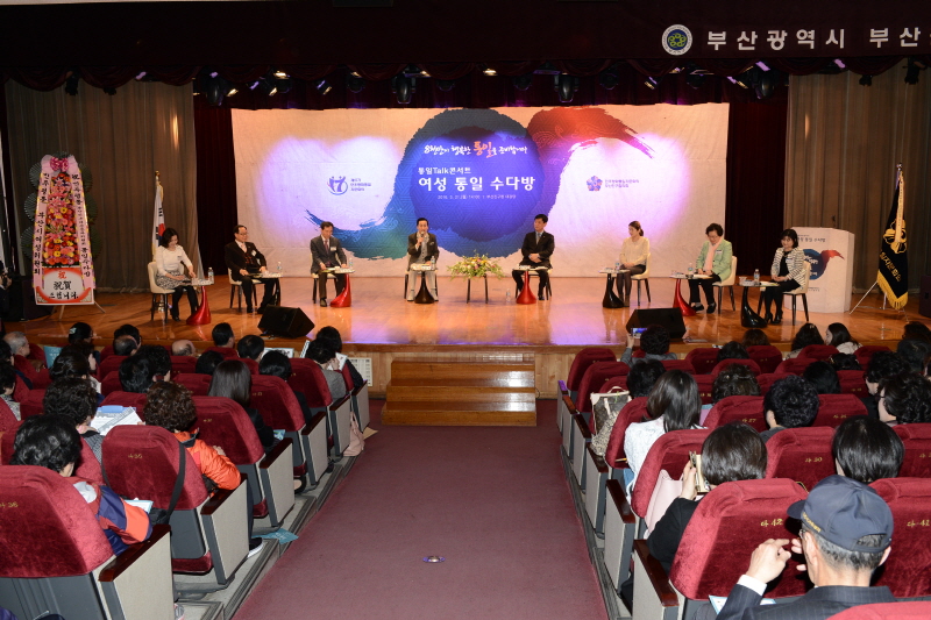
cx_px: 466
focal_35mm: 31
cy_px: 310
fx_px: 801
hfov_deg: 60.3
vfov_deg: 42.3
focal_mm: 31
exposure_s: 1/60
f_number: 8
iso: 800
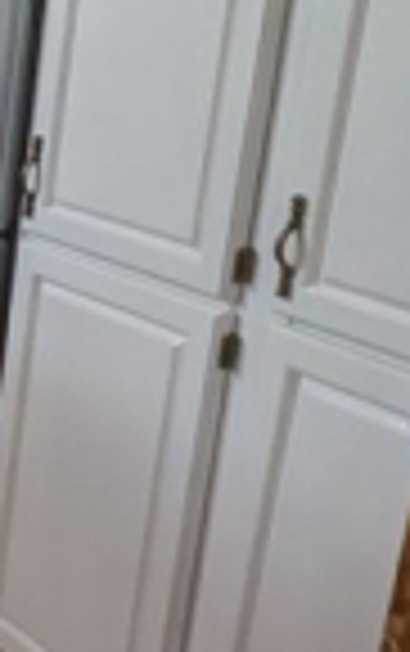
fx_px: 1390
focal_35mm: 78
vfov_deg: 26.3
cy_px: 211
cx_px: -980
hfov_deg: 9.8
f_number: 2.2
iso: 202
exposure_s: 1/60
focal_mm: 2.22
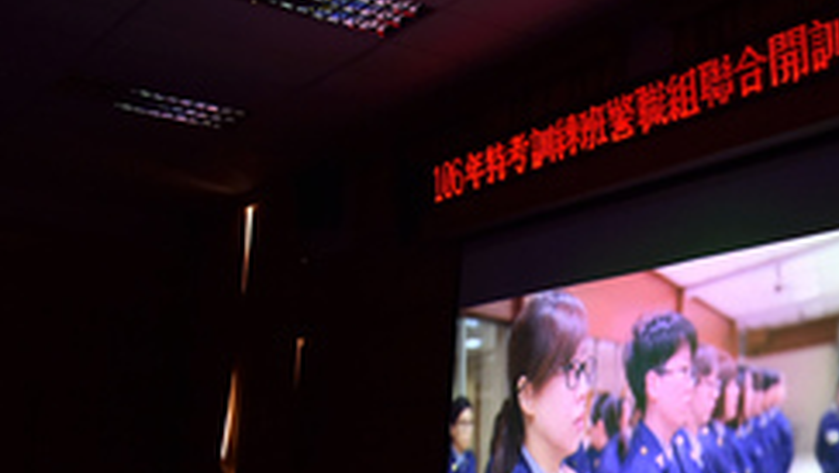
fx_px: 1380
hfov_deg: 33.1
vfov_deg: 19.3
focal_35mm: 62
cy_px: 371
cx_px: 632
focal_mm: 24
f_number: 4
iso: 720
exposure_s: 1/50
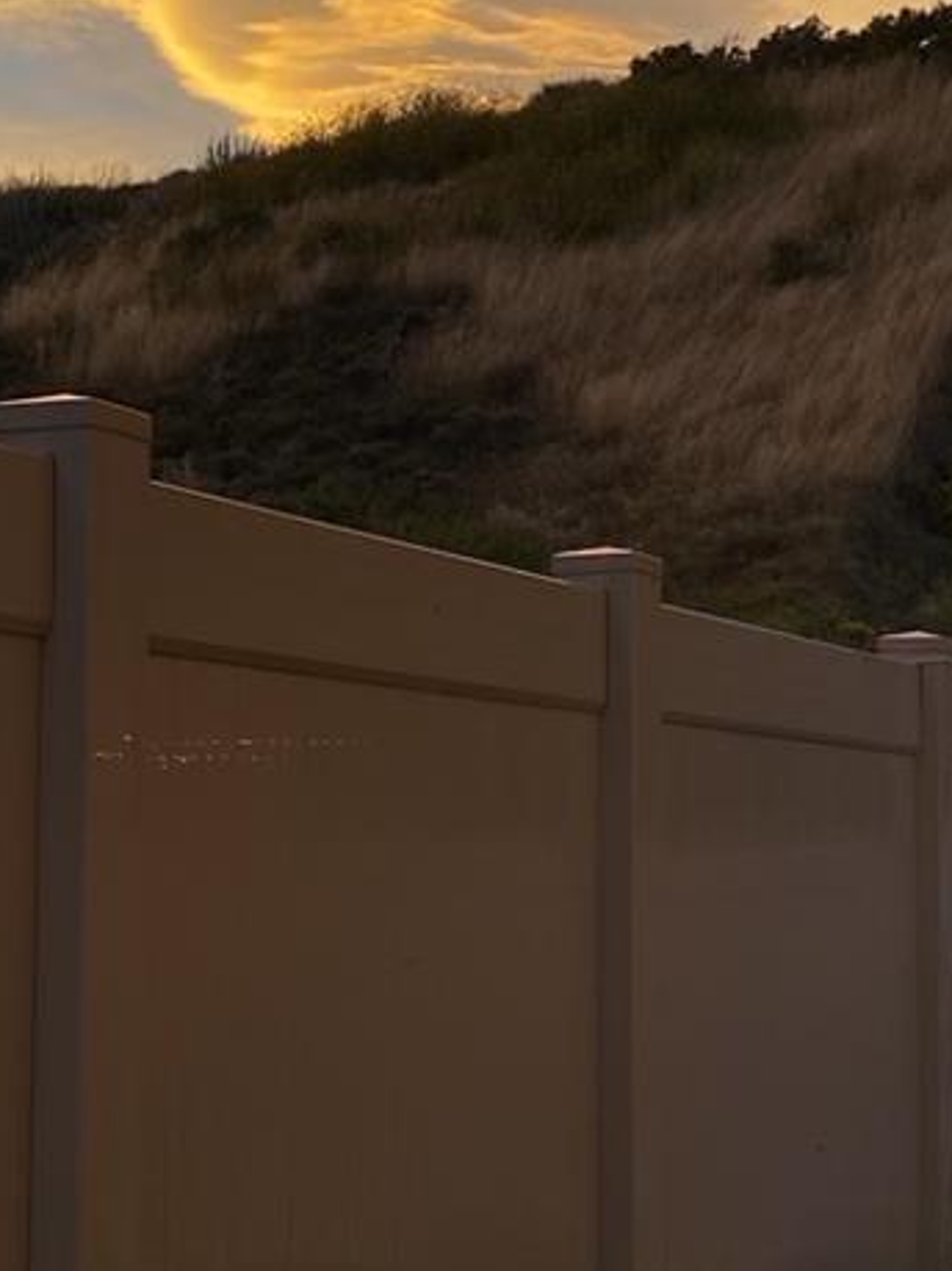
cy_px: 659
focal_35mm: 85
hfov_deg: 17.3
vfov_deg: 23.0
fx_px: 3118
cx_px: 392
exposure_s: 1/345
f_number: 1.8
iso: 32
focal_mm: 4.25
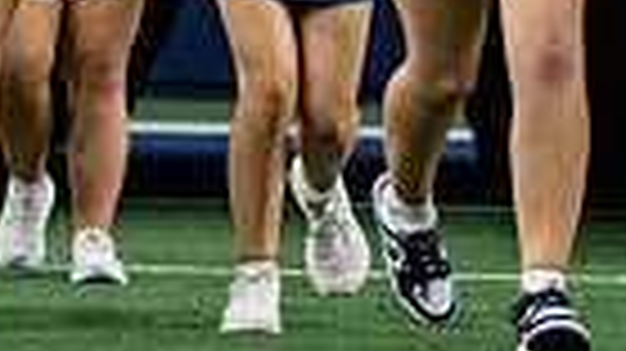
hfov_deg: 5.4
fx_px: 6619
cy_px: -222
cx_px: 103
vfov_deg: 3.0
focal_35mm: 399
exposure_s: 1/1250
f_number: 2.8
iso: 3200
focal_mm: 70
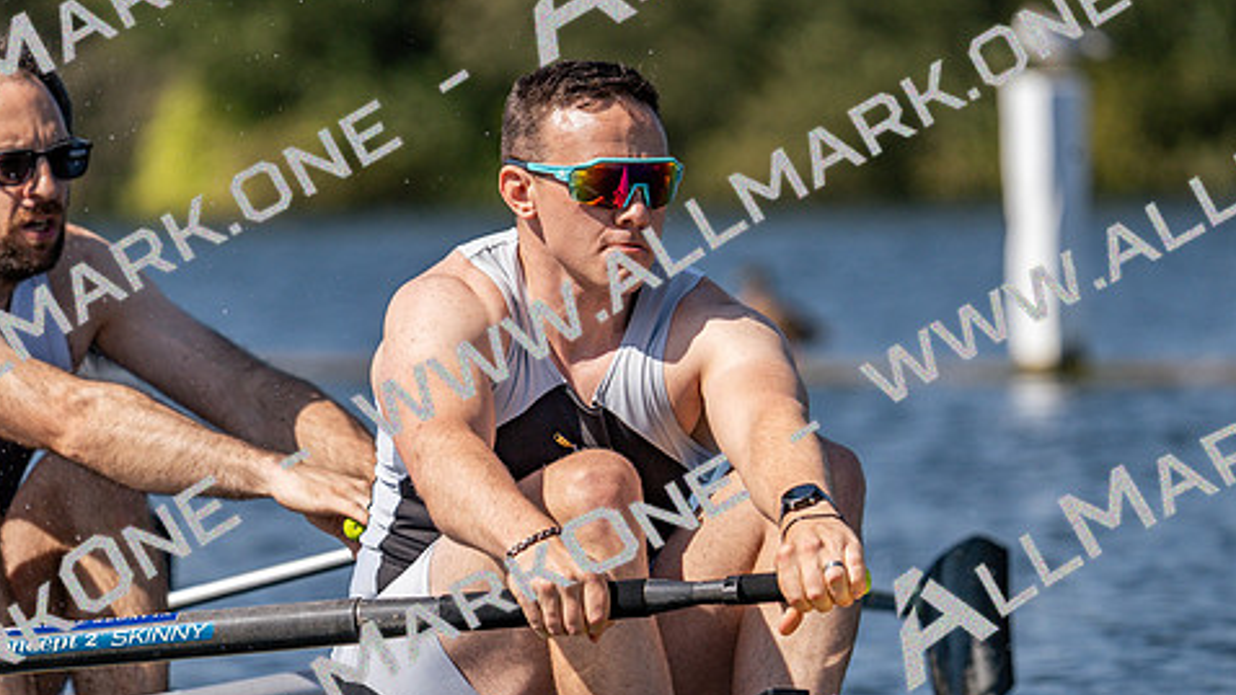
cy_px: 446
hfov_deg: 4.5
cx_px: 672
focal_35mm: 475
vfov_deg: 2.6
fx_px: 15569
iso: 200
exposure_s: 1/2000
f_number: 6.3
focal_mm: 374
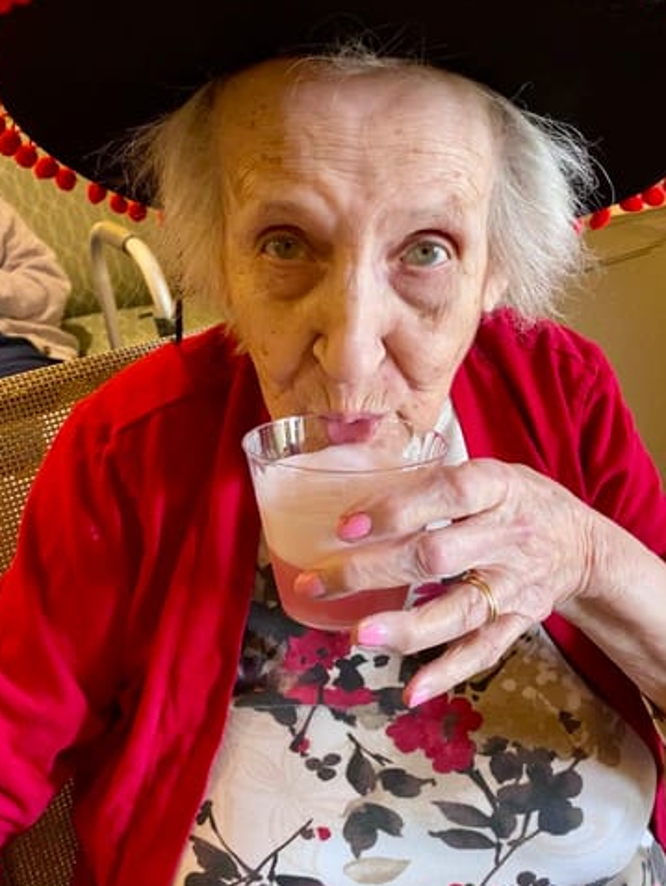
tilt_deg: -24.5
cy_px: 398
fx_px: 743
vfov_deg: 61.5
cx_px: 358
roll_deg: +2.4
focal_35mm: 29
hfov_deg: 48.2
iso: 320
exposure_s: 1/60
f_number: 1.8
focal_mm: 4.25
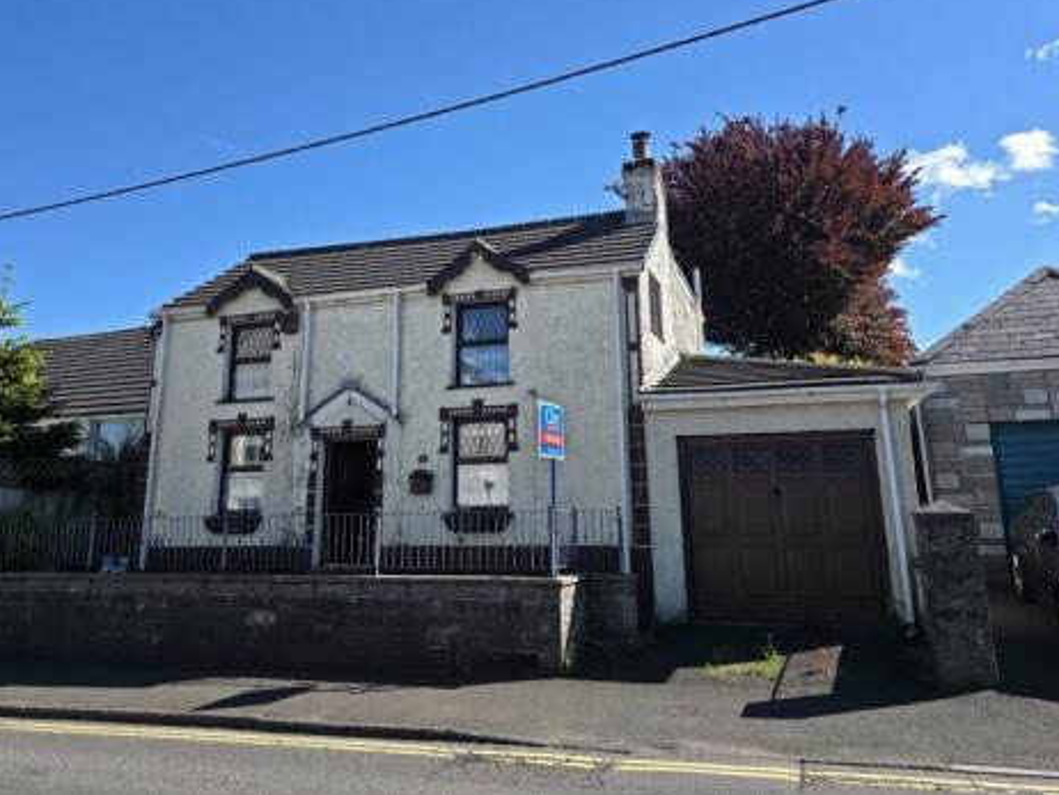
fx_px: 888
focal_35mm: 29
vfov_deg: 47.9
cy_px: 301
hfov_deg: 61.5
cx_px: 483
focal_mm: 6.3
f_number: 1.7
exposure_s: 1/502
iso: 12
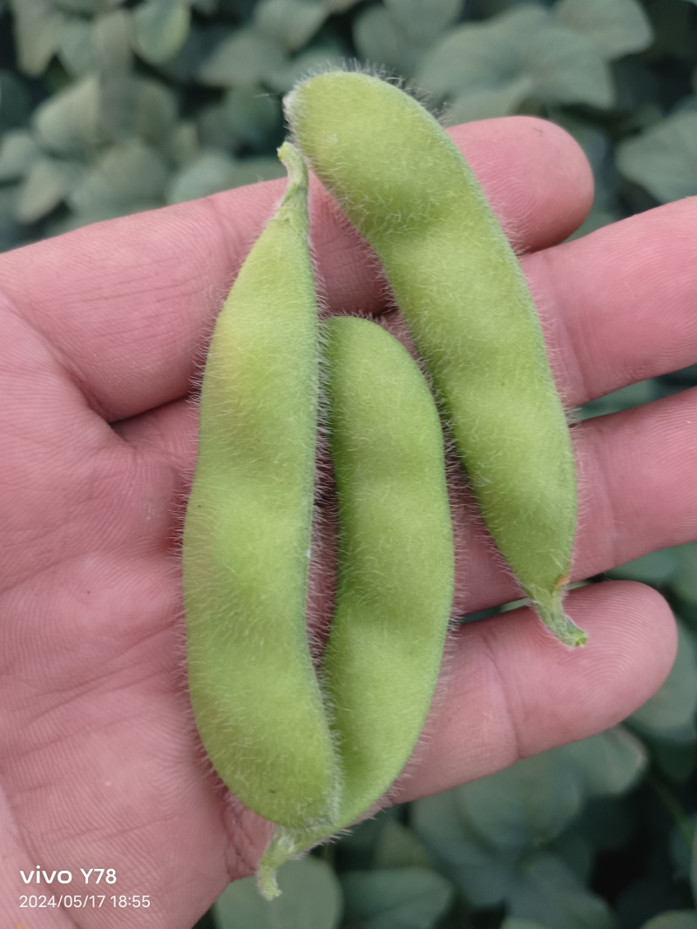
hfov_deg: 53.1
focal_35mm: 26
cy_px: 464
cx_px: 348
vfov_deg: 67.3
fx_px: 698
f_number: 1.8
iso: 1150
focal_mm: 4.05
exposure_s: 1/50
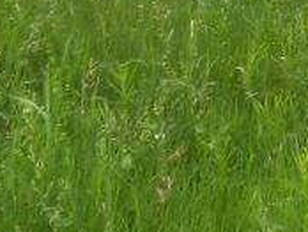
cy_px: -365
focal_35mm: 153
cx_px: 515
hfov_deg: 12.1
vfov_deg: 8.7
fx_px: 1363
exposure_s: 1/100
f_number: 3.2
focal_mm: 4.6
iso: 80
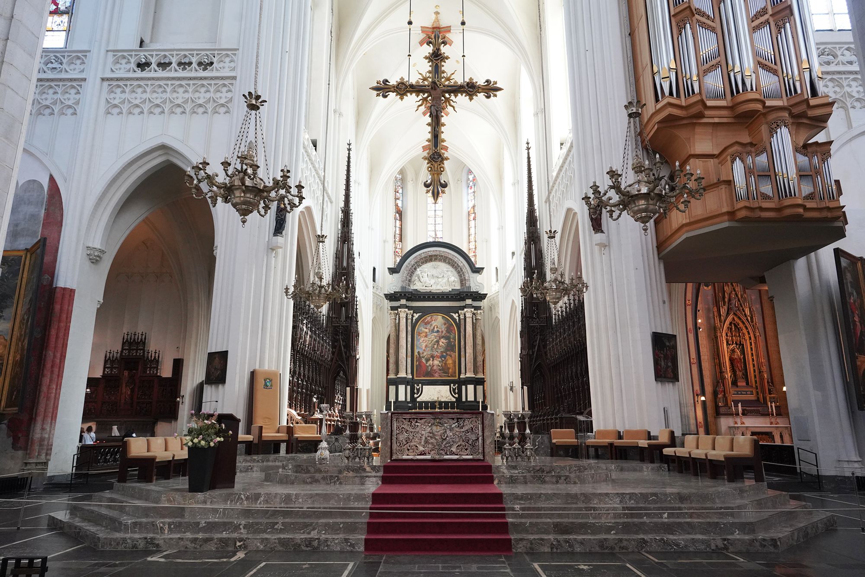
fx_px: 577
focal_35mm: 24
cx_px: 432
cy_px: 288
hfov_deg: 73.7
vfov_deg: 53.1
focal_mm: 24
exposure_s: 1/80
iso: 3200
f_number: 7.1
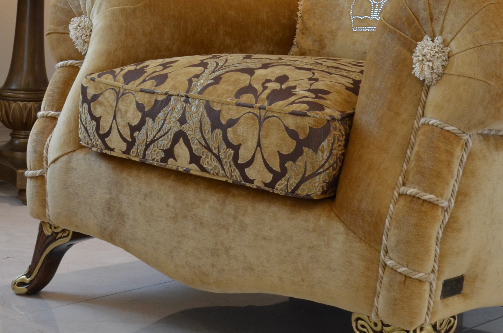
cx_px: 315
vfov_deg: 16.5
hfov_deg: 25.3
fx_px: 1115
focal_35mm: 80
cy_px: -21
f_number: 9
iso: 500
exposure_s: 1/8
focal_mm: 24
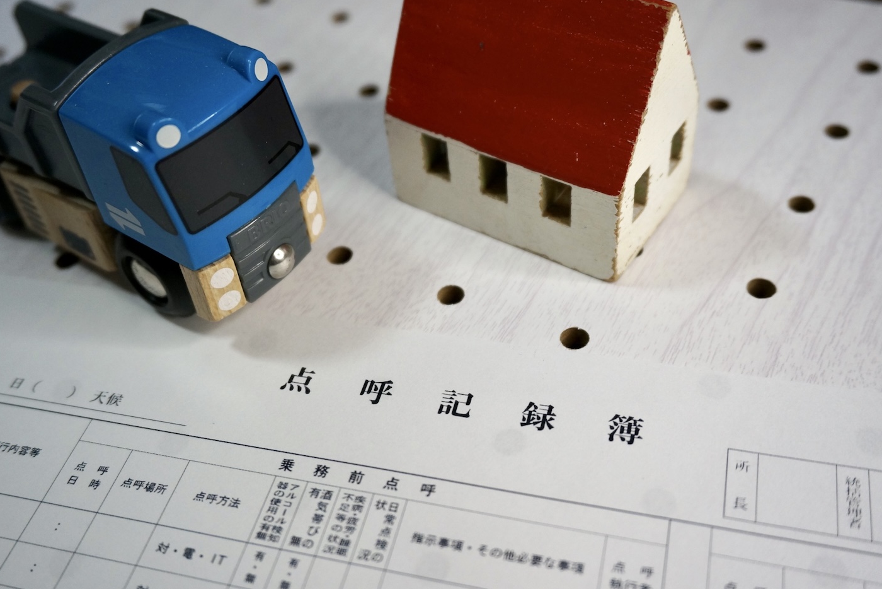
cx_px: 432
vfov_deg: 34.6
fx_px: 944
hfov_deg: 50.1
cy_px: 299
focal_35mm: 39
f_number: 4.5
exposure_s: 1/160
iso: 500
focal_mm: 25
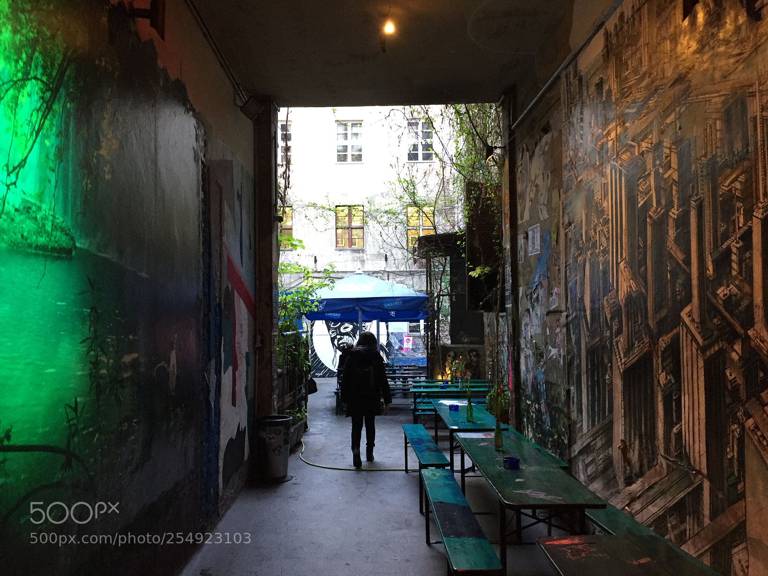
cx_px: 384
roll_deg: +0.6
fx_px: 643
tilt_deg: +3.4
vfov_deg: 48.2
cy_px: 288
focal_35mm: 29
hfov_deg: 61.7
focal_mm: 4.15
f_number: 2.2
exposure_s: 1/33
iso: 200
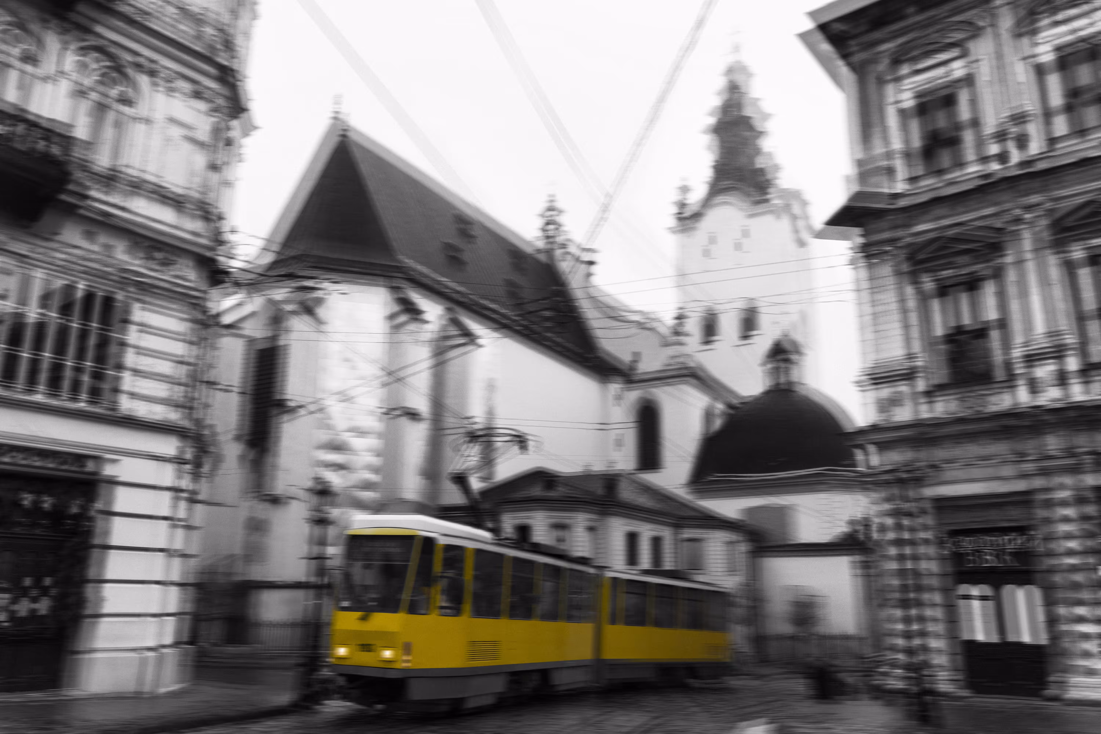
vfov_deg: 46.4
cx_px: 550
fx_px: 856
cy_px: 367
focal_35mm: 28
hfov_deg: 65.5
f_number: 3.5
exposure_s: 1/400
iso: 500
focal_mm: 28
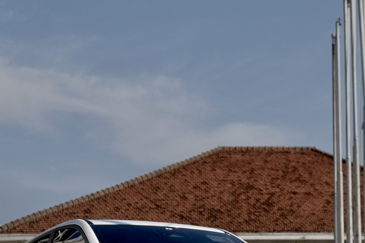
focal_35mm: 120
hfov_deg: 16.8
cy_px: 213
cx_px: 349
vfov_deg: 11.4
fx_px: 1217
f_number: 4
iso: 200
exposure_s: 1/1900
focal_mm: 37.4
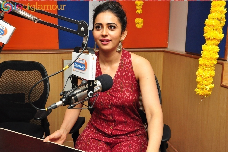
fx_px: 247
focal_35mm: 39
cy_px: 76
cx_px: 114
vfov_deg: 34.1
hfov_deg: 49.6
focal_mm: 26
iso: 1250
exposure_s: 1/125
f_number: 8
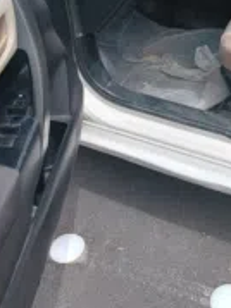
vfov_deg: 31.9
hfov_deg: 25.0
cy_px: 5
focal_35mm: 56
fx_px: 499
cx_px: 222
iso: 50
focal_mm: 4.69
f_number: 1.8
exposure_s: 1/1653
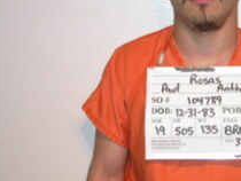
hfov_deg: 19.4
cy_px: 37
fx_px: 697
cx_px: 193
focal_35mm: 100
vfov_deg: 14.7
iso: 100
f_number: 3.1
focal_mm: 12.7
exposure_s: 1/61.4
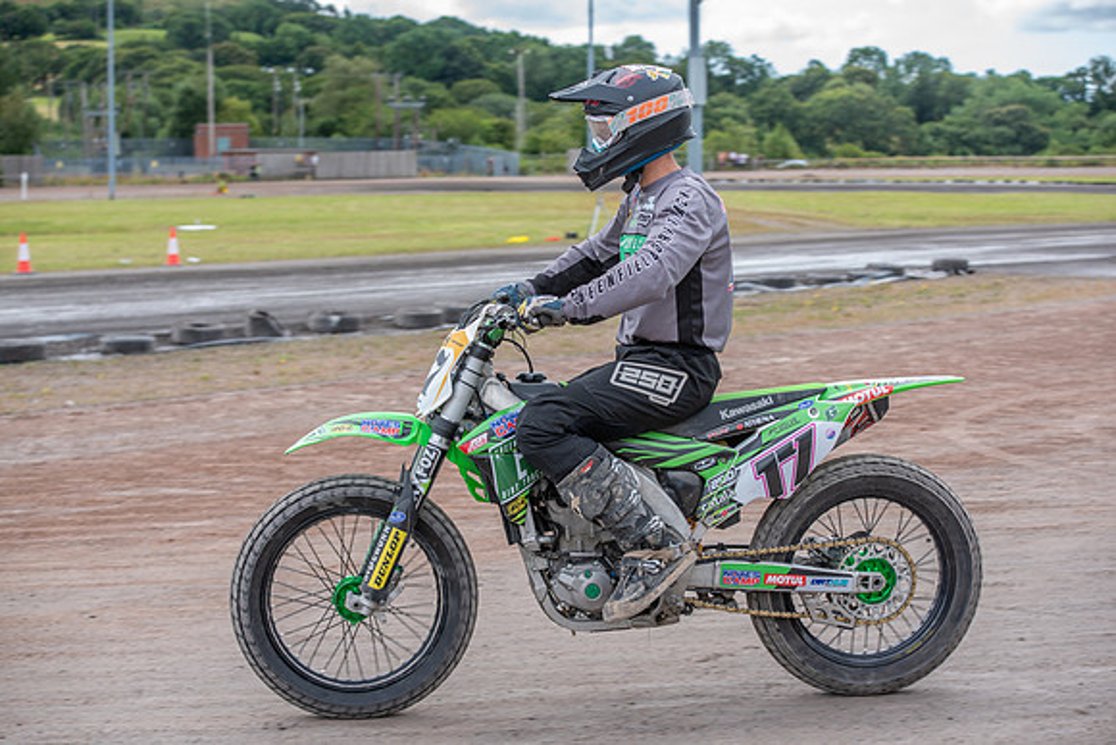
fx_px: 2170
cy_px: 372
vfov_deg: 19.5
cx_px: 558
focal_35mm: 70
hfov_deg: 28.8
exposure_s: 1/250
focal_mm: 70
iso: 160
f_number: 5
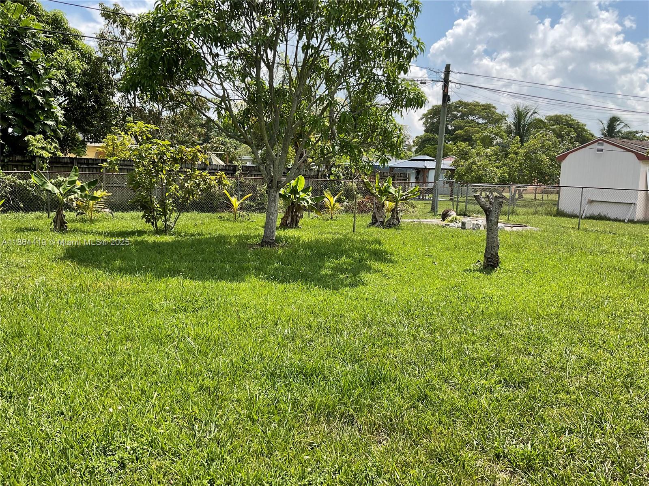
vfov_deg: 48.2
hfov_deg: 61.7
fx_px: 544
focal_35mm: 29
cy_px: 243
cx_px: 324
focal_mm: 3
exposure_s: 1/1250
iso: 16
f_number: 1.8
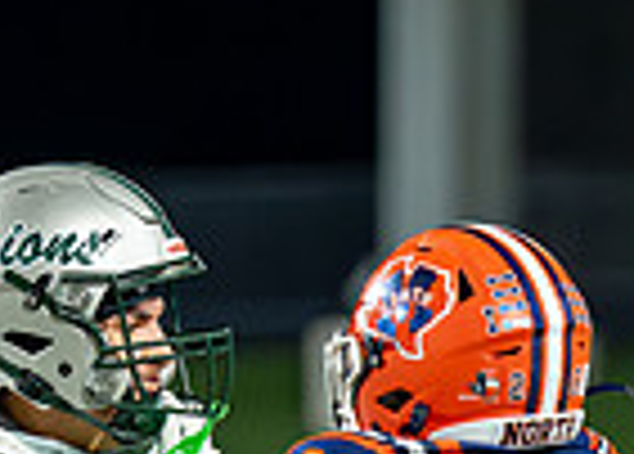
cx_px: 111
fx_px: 14473
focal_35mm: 803
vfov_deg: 1.8
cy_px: 770
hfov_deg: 2.5
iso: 3200
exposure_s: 1/1600
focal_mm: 159
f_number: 2.8
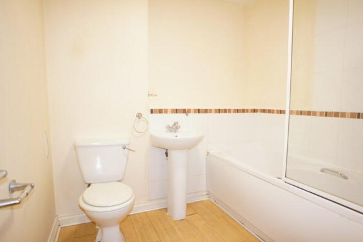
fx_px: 272
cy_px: 125
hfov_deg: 67.4
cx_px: 187
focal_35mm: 27
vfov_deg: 47.9
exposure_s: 1/30
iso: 200
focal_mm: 16
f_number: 2.8
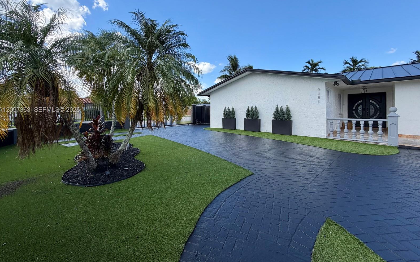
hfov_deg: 101.5
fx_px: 172
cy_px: 110
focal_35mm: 15
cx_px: 210
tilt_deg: -0.5
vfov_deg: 74.3
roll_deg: +0.7
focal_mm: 2.22
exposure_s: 1/770
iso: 40
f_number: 2.2
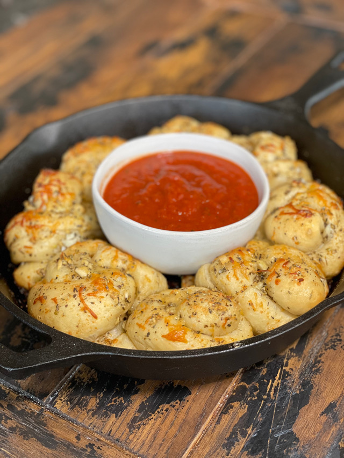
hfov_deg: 28.0
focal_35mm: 52
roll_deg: +3.6
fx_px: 689
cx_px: 172
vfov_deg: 36.8
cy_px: 229
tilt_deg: -40.8
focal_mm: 6
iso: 125
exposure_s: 1/122
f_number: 2
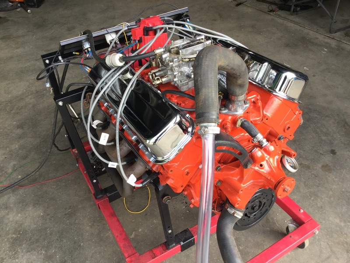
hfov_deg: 58.4
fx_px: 313
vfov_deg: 45.4
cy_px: 132
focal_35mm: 31
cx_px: 175
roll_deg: +2.2
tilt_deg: -42.0
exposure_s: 1/50
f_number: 2.4
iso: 25
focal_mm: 3.3
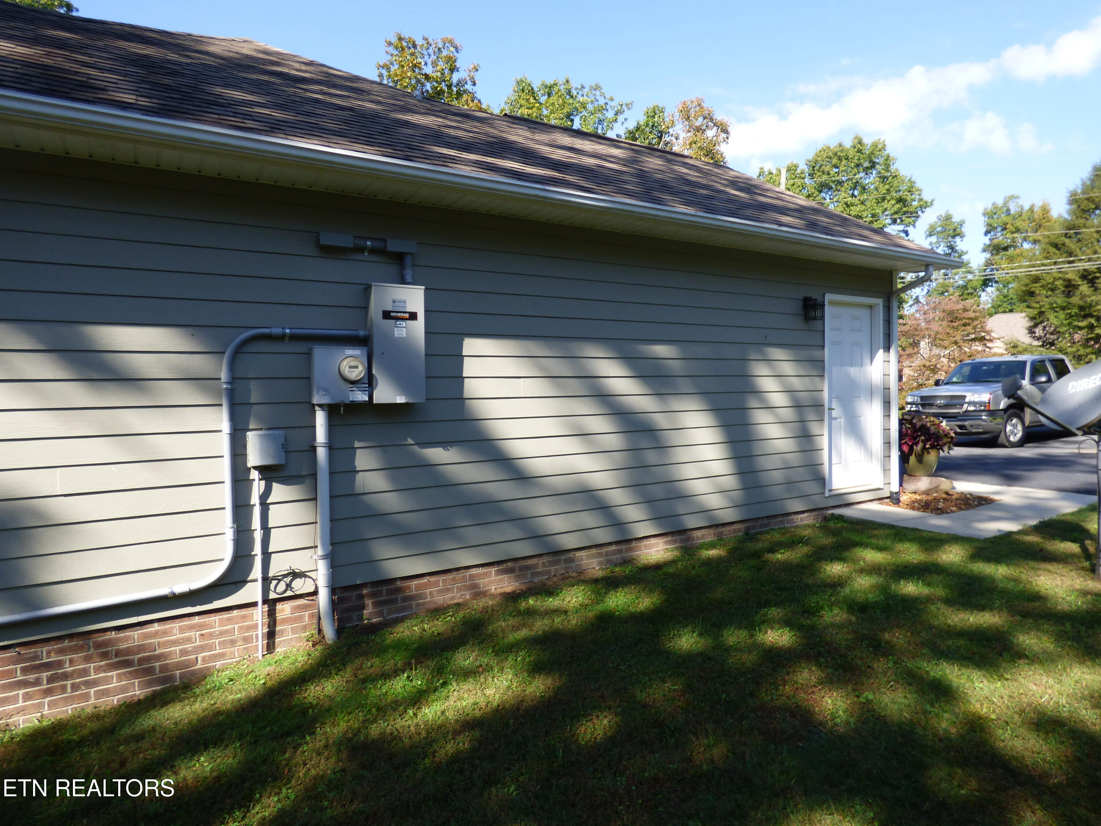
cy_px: 413
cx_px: 550
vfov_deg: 66.0
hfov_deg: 81.7
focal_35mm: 20
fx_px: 636
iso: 100
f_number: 2.8
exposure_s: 1/500
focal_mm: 3.58
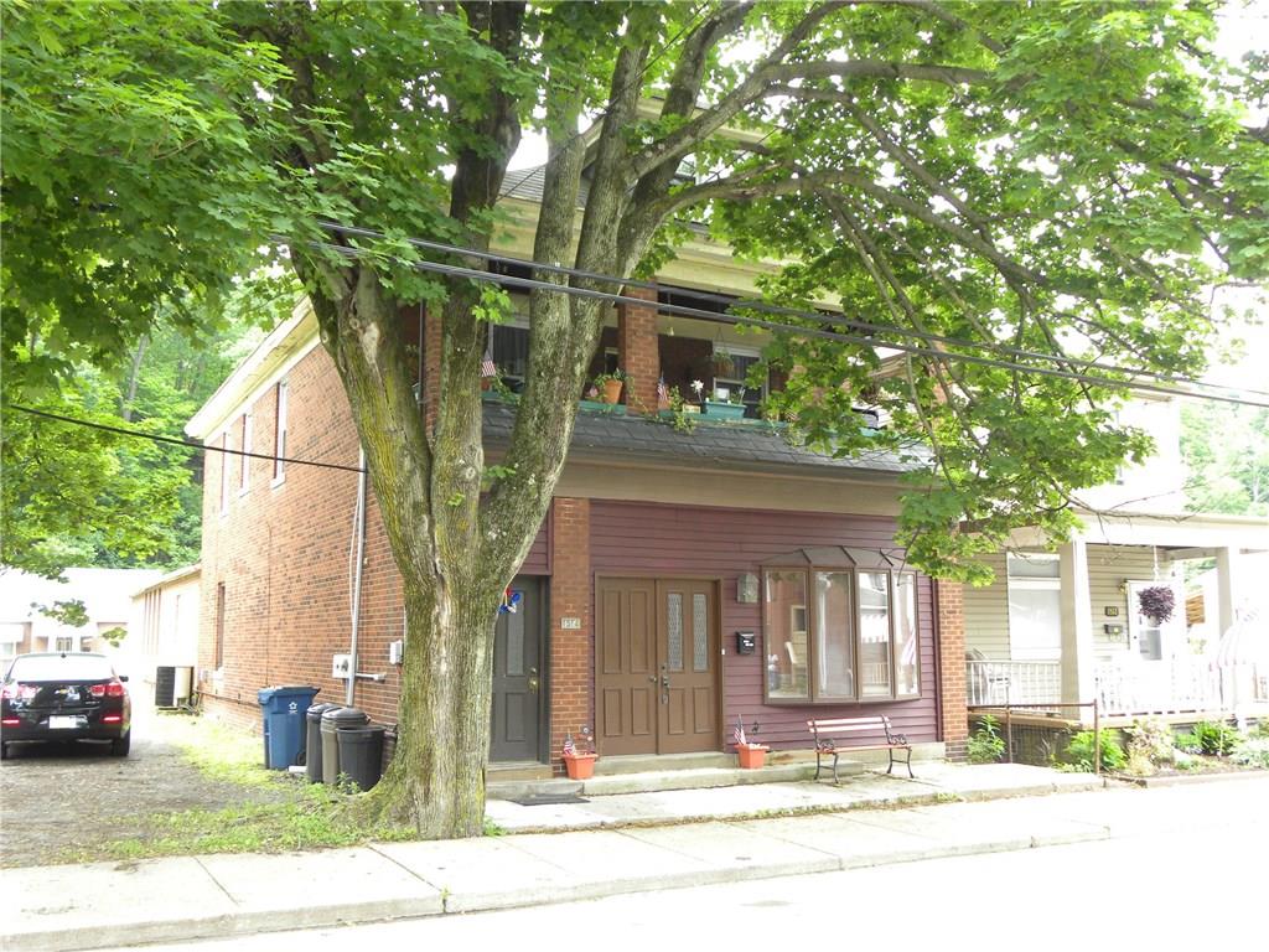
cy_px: 476
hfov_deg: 55.4
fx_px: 1210
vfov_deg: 42.9
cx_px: 634
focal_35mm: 33
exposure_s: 1/59
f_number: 2.8
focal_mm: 5.9
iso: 115
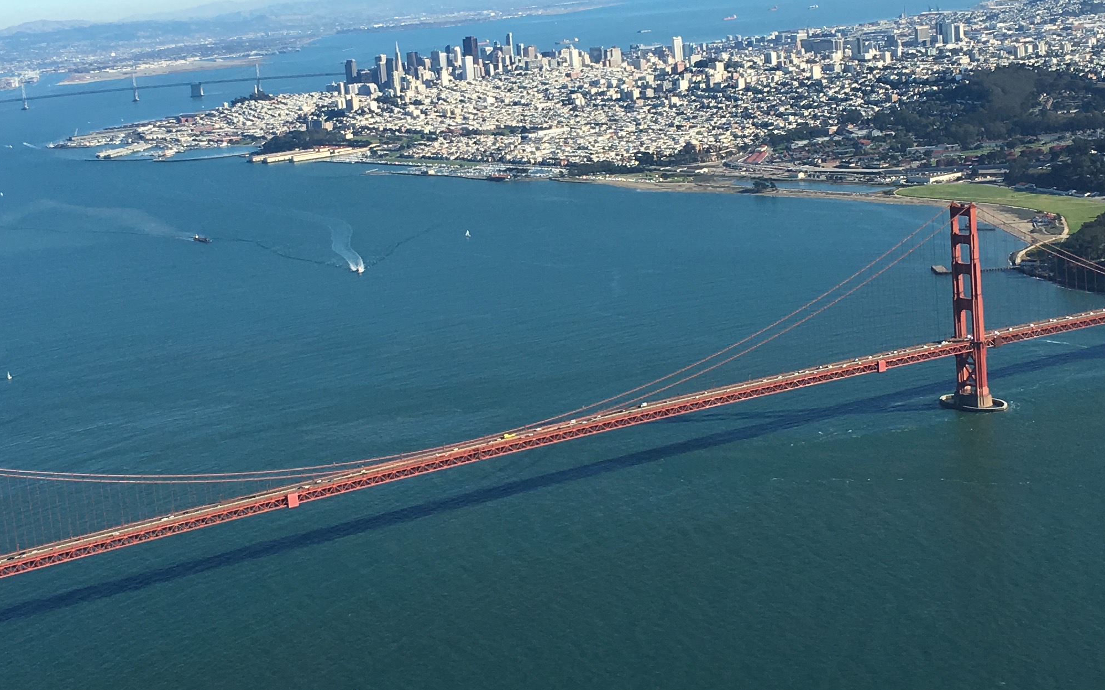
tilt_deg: -10.7
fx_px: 1867
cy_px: 287
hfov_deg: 32.9
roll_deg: +3.8
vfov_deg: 20.9
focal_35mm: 62
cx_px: 484
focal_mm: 4.15
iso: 25
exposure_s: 1/1202
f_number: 2.2
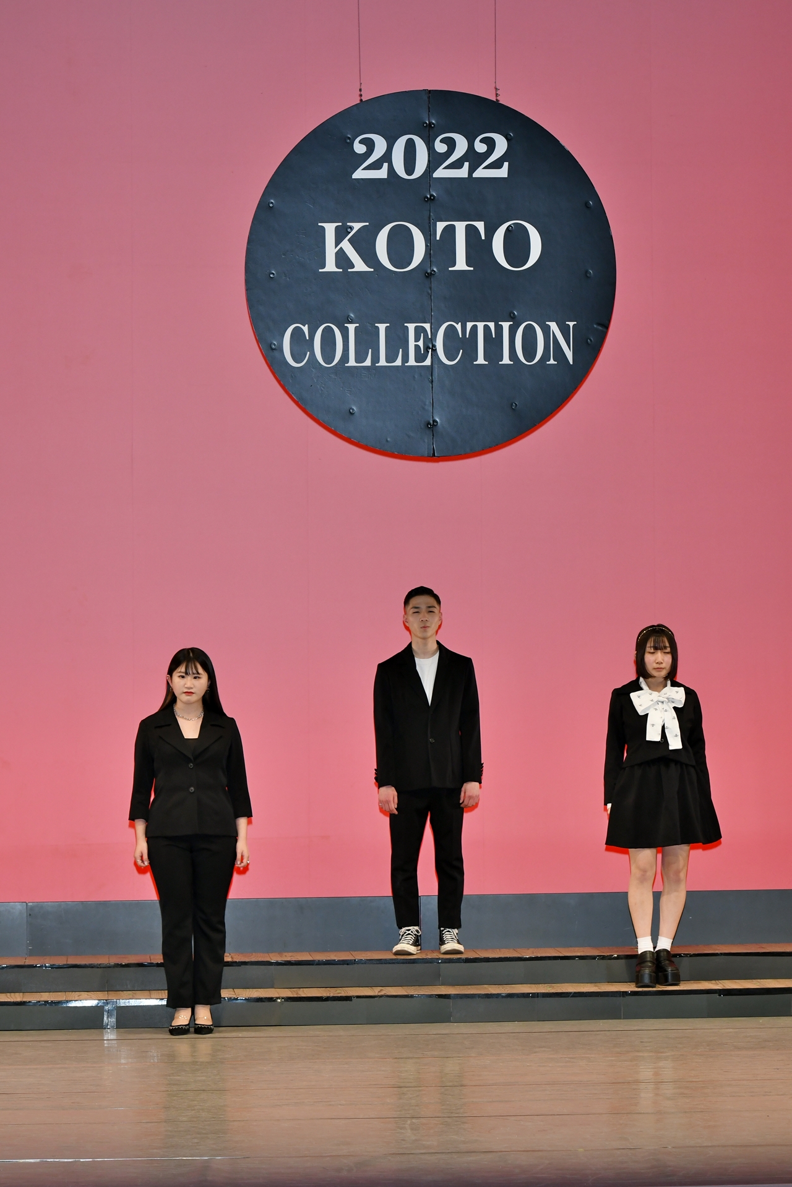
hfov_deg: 9.0
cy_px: 594
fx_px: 5049
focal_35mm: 153
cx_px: 396
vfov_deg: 13.4
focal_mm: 102
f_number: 5.6
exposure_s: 1/250
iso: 800
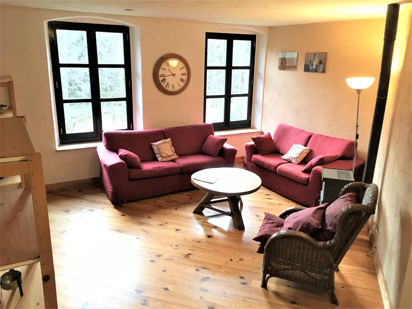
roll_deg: -0.4
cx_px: 206
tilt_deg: -16.9
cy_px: 154
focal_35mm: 29
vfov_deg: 48.2
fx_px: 345
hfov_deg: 61.7
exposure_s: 1/33
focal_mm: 4.15
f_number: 2.2
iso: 200
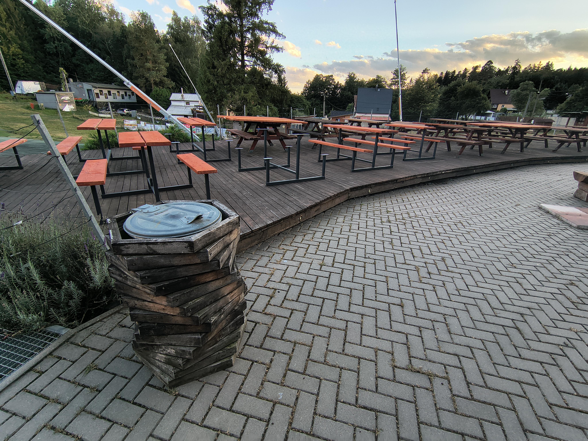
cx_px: 294
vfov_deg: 94.5
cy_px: 220
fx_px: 204
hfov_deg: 110.5
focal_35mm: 12
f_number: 2.2
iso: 100
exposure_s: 1/123
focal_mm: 2.13
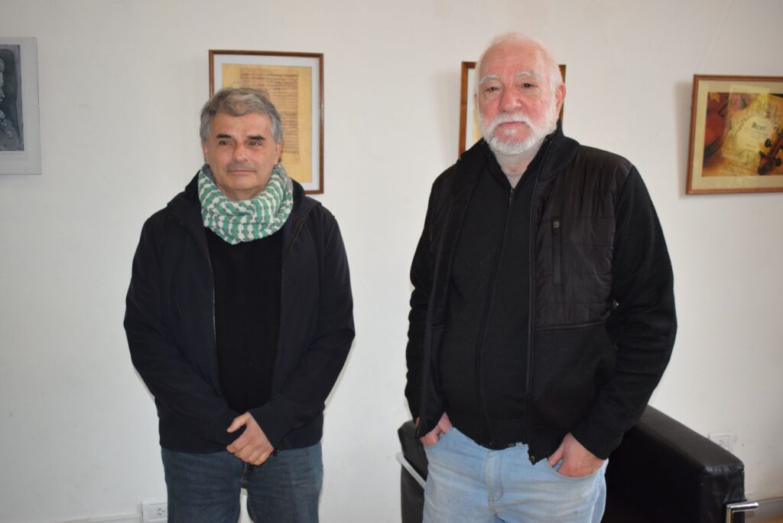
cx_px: 392
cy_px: 262
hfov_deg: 47.9
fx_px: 881
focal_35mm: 40
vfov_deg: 33.0
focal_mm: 27
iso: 800
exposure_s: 1/100
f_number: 5
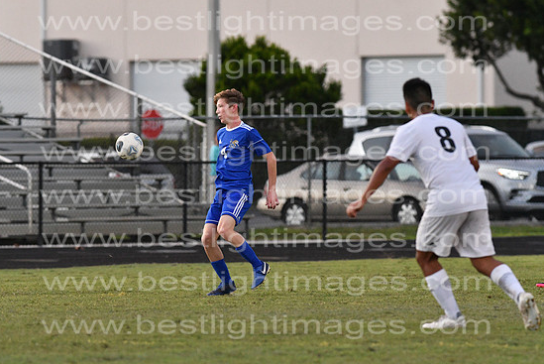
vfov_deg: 2.9
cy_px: 175
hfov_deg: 4.3
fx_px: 7183
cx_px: 267
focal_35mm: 475
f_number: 4.5
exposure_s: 1/800
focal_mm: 300
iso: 4000
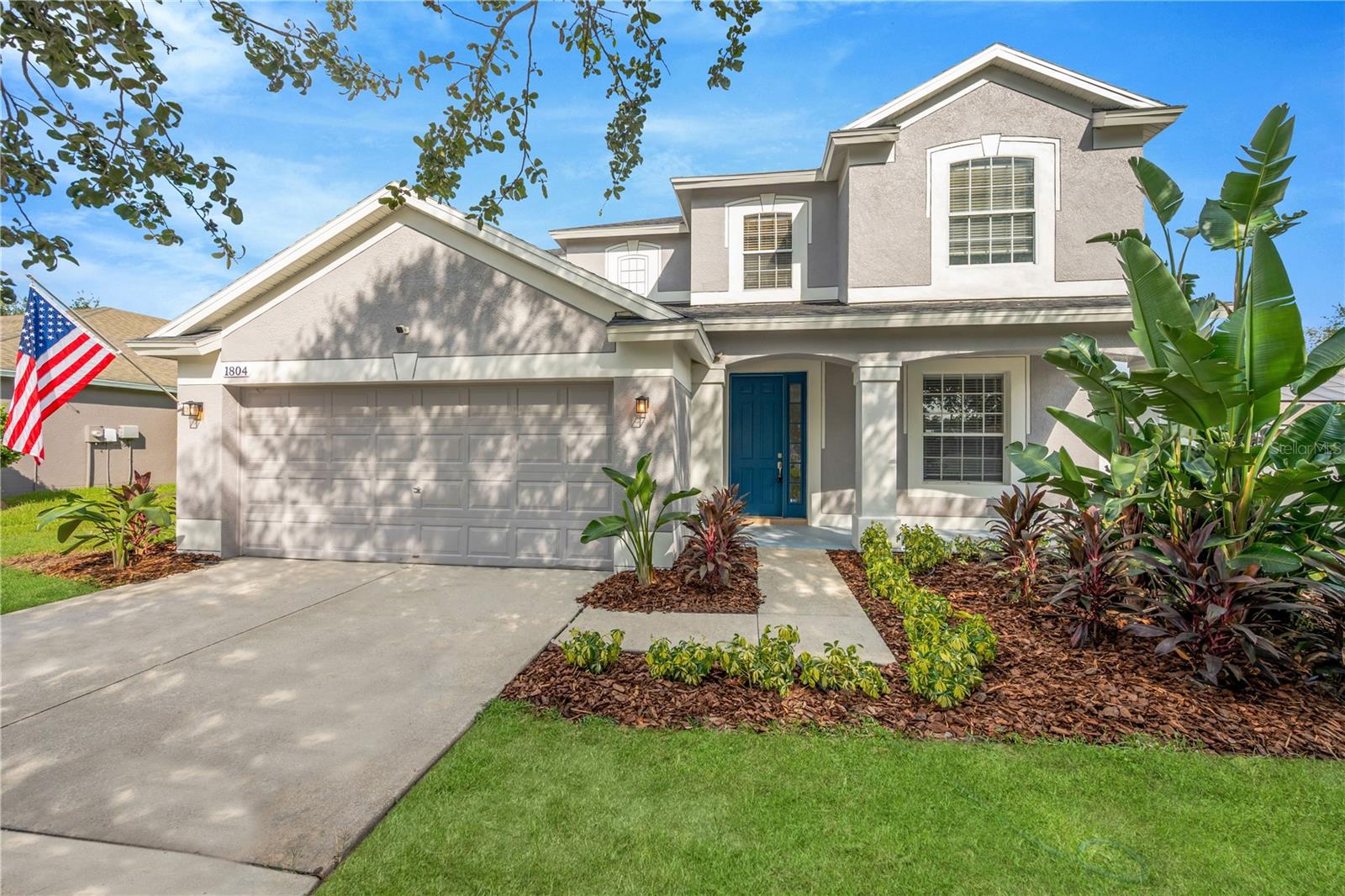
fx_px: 523
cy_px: 448
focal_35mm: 14
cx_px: 672
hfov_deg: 104.3
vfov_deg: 81.2
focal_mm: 14
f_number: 8
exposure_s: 1/400
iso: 250
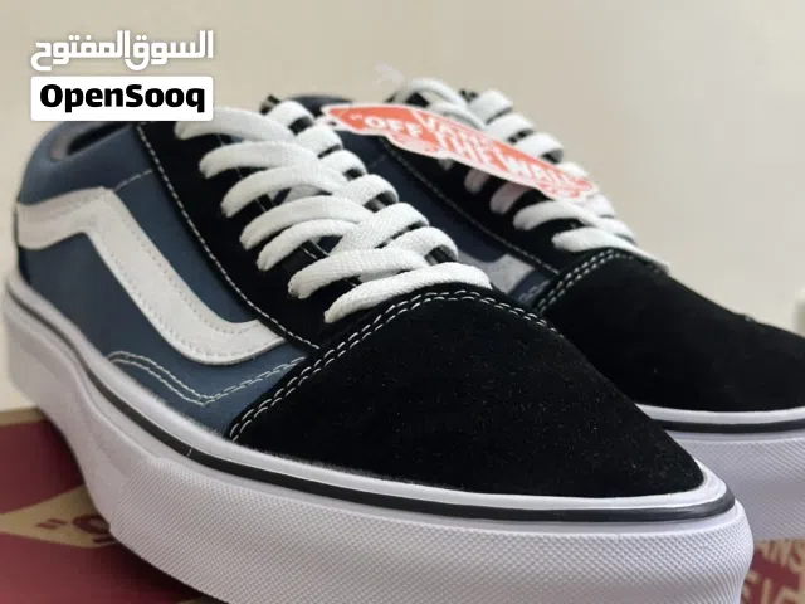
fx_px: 1116
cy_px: 302
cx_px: 402
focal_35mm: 48
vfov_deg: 30.3
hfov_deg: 39.7
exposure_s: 1/33
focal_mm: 6.86
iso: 320
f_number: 1.78
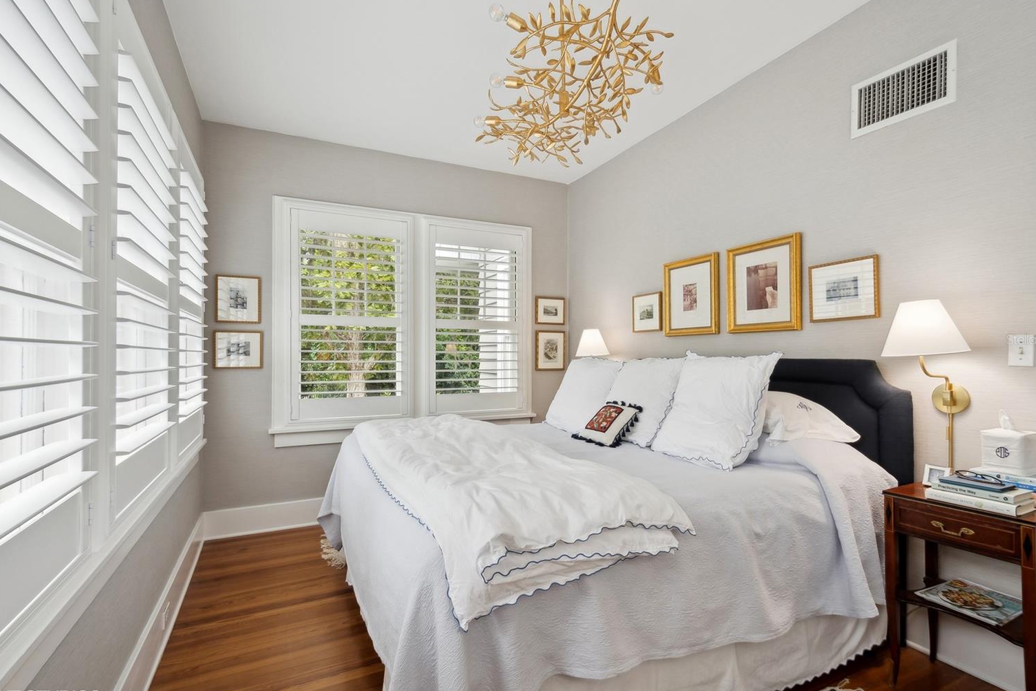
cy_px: 339
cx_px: 515
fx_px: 460
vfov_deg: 73.7
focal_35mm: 16
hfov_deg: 96.7
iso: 200
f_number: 8
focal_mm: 10
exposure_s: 1/25
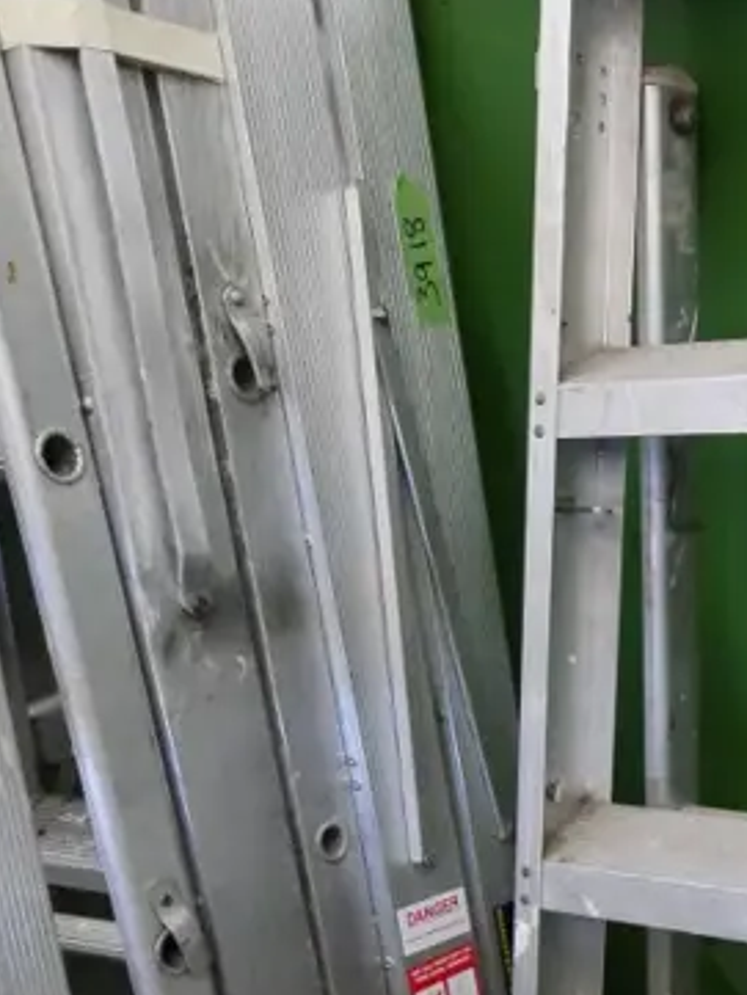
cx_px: 810
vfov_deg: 34.9
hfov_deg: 26.4
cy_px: 934
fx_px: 1467
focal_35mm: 51
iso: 3200
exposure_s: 1/100
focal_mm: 9
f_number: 5.6
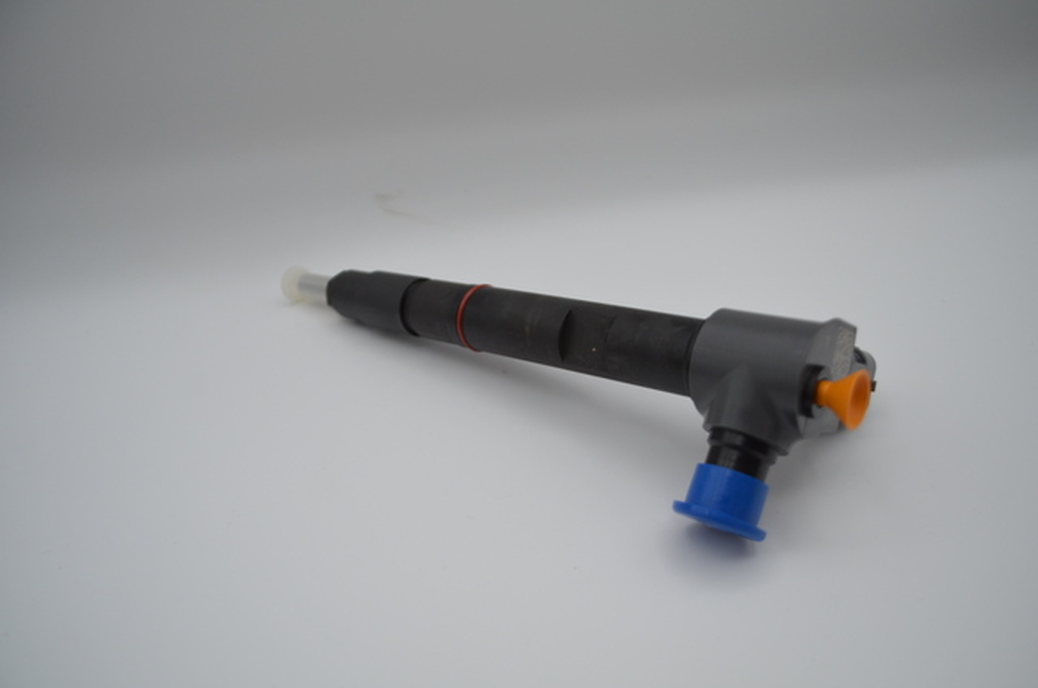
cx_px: 519
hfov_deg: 67.5
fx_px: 777
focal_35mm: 27
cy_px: 344
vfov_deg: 47.7
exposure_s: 1/1000
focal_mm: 18
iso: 500
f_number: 4
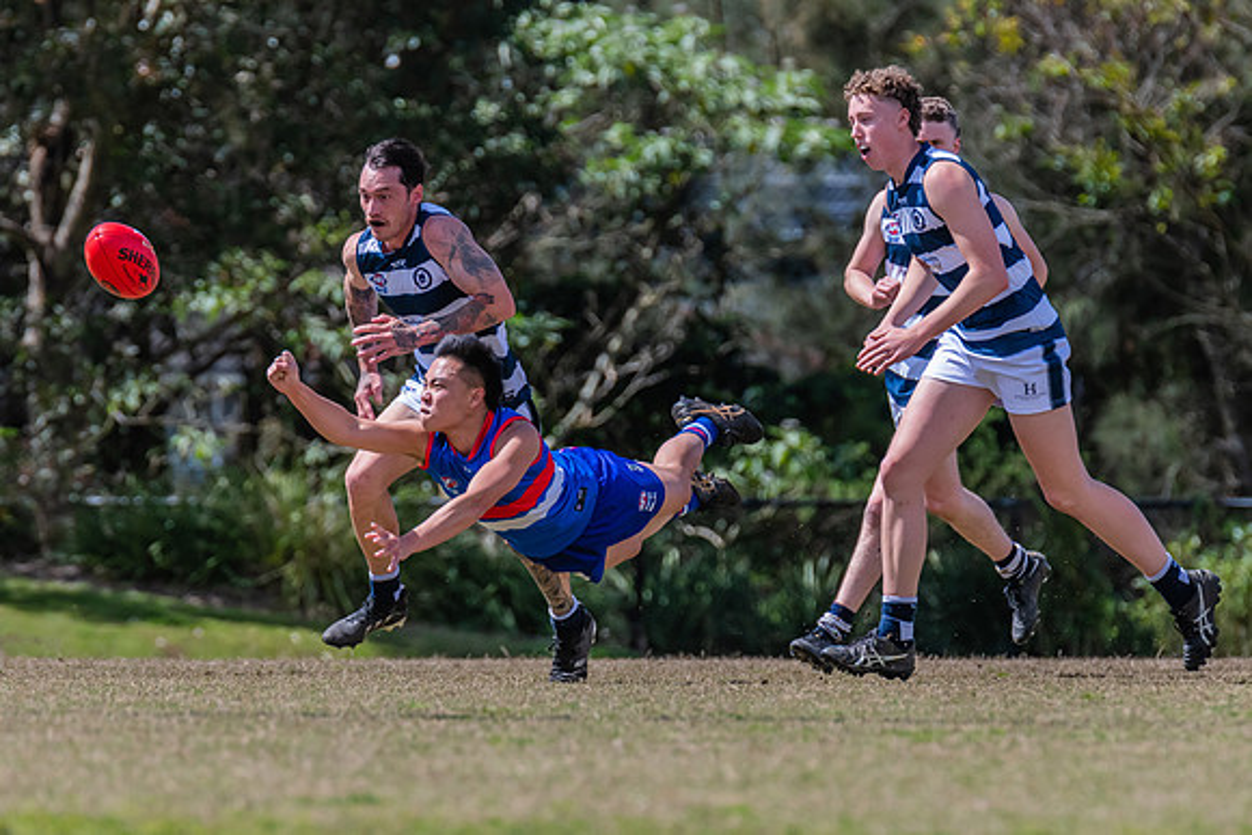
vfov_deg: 2.5
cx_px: 537
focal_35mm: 542
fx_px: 18863
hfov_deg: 3.8
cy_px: 534
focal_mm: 420
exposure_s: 1/1600
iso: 800
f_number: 8
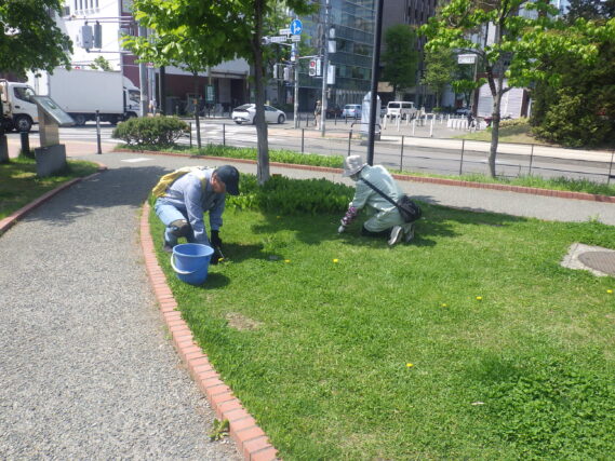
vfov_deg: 49.8
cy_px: 230
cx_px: 308
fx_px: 498
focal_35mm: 28
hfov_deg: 63.4
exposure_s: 1/500
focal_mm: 5
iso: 125
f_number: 4.2
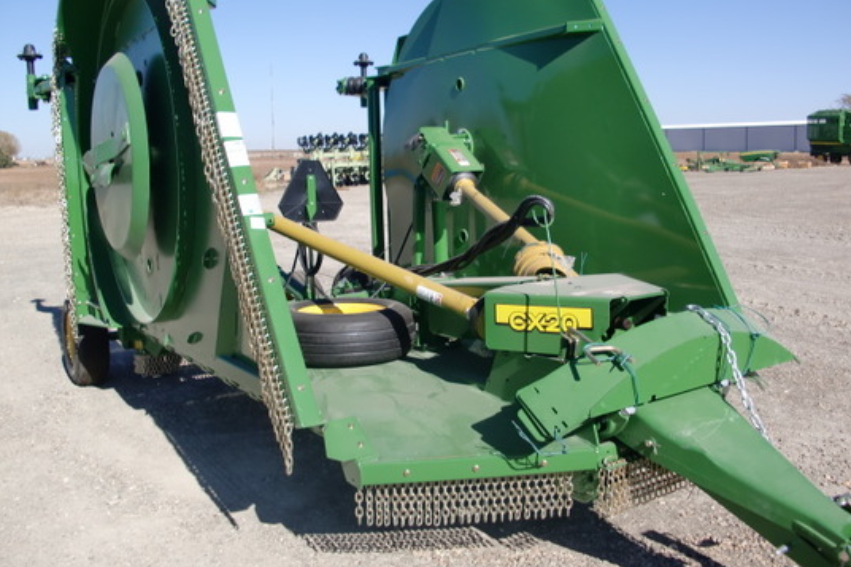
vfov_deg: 35.0
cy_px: 257
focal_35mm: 38
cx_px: 430
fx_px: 898
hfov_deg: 50.7
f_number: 7.9
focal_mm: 6.3
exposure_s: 1/160
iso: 64
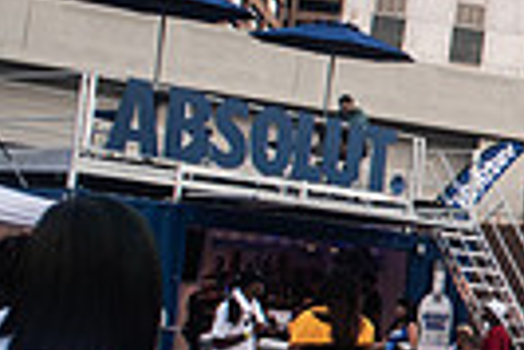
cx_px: 1034
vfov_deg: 13.6
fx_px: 1472
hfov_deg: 16.0
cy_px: 201
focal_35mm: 101
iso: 250
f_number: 3.5
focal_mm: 20
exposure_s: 1/200
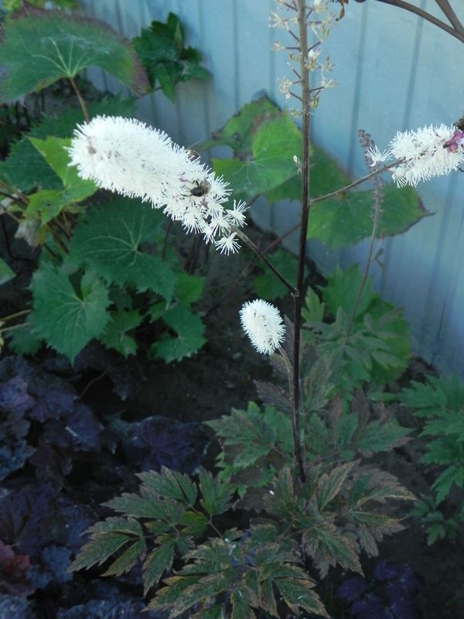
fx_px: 822
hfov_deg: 31.5
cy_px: 310
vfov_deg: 41.2
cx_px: 232
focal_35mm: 46
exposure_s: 1/200
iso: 160
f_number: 3.2
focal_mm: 8.2
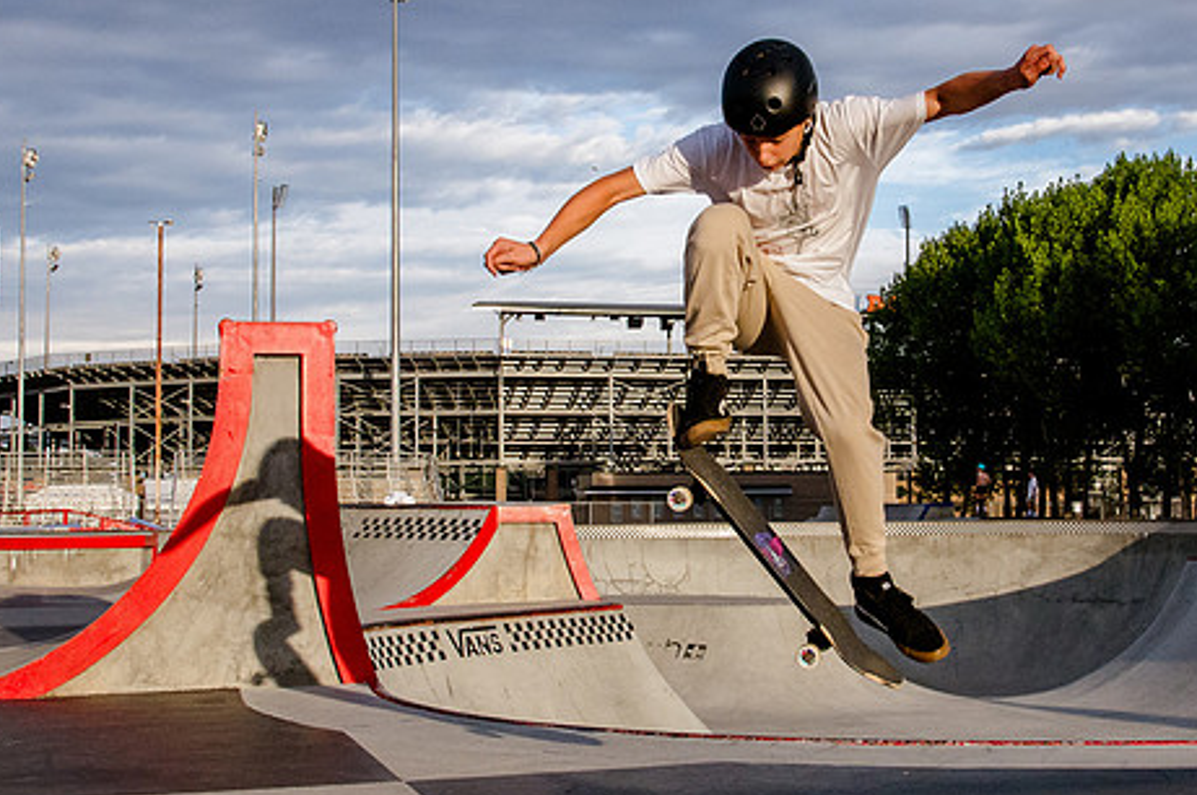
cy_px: 332
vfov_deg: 21.2
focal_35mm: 64
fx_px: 2125
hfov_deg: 31.4
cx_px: 709
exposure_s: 1/640
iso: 2500
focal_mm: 32
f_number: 14
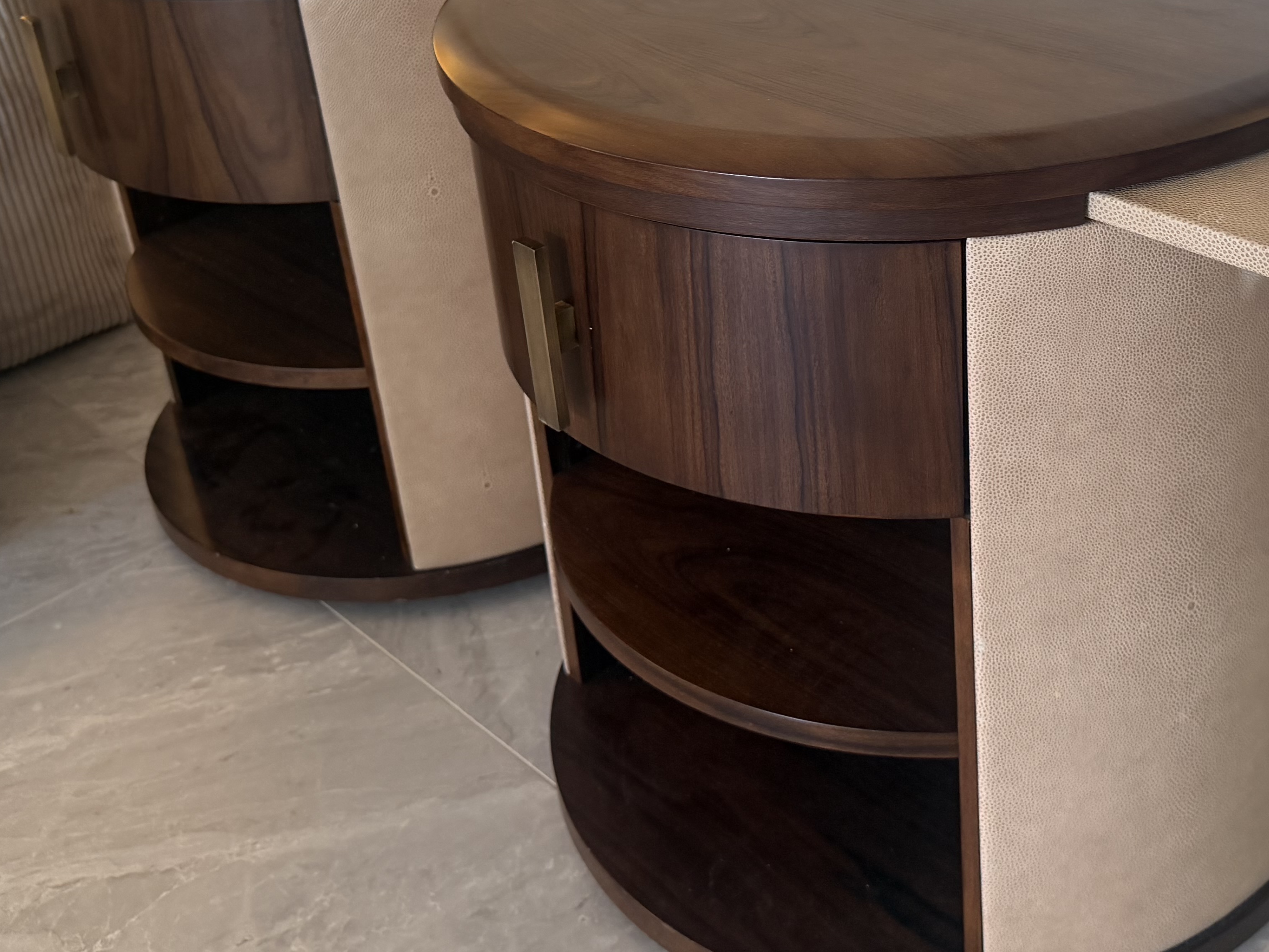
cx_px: 805
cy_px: 218
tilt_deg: -26.6
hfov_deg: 41.7
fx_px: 1650
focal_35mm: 45
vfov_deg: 31.5
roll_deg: +4.8
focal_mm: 6.76
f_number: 1.78
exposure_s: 1/50
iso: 160
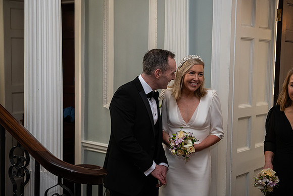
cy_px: 98
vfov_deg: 23.4
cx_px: 146
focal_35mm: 58
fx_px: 472
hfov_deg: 34.5
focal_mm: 58
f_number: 3.5
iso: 800
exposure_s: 1/160
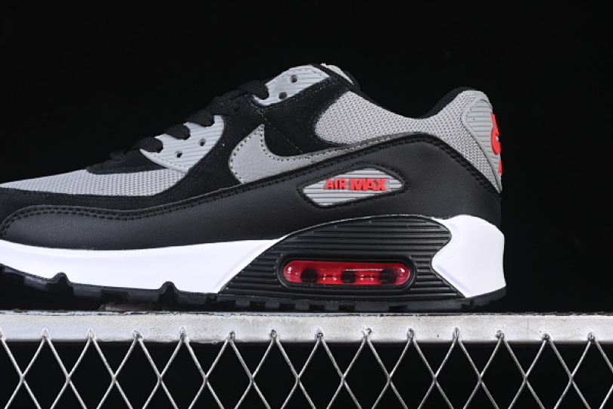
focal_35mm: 100
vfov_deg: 13.7
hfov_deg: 20.4
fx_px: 1703
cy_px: 139
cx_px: 238
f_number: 6.3
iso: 160
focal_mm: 50
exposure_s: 1/60
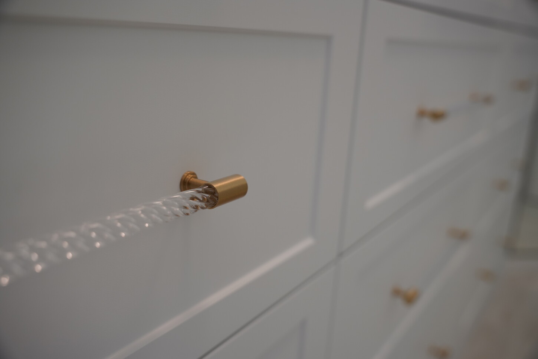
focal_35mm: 38
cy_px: 180
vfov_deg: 35.3
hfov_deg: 51.0
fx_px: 563
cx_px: 269
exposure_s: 1/60
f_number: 4
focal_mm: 37.7
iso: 500
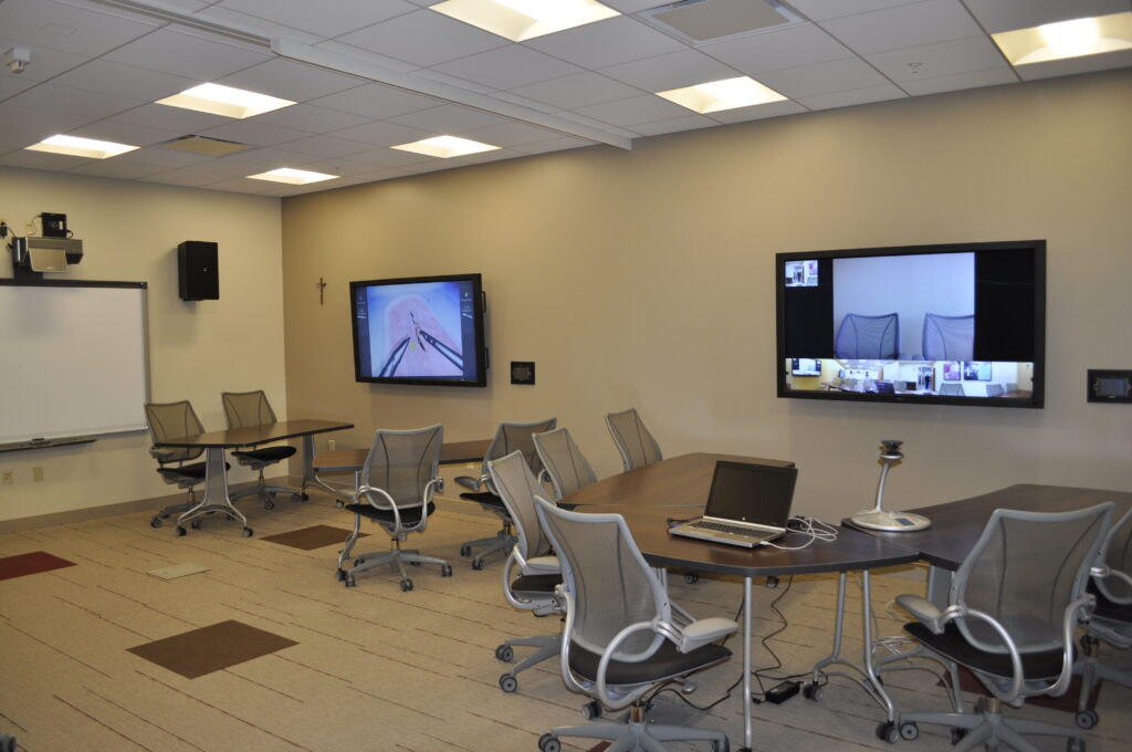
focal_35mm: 27
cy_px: 376
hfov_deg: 67.4
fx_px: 848
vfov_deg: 47.8
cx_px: 566
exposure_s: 1/125
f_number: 3.5
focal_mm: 18
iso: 450
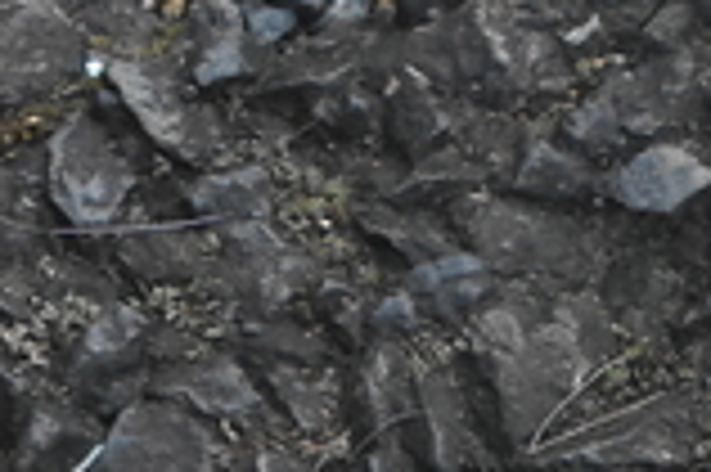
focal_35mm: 182
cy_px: 1776
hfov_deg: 10.8
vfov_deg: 6.4
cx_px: -418
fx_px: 3591
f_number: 3.5
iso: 125
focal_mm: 8.8
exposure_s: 1/80
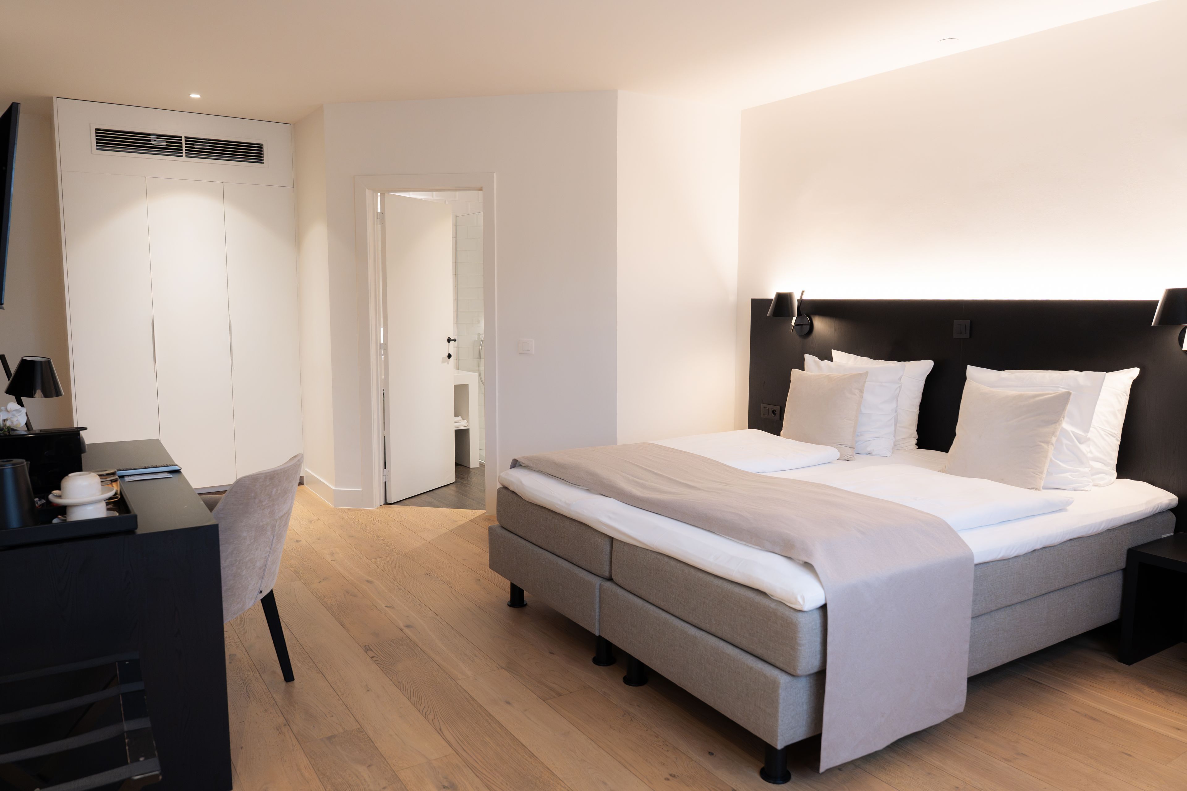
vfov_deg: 50.1
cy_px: 396
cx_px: 594
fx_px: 847
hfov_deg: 70.0
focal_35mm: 26
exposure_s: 1/125
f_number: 4
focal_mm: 24
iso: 3200
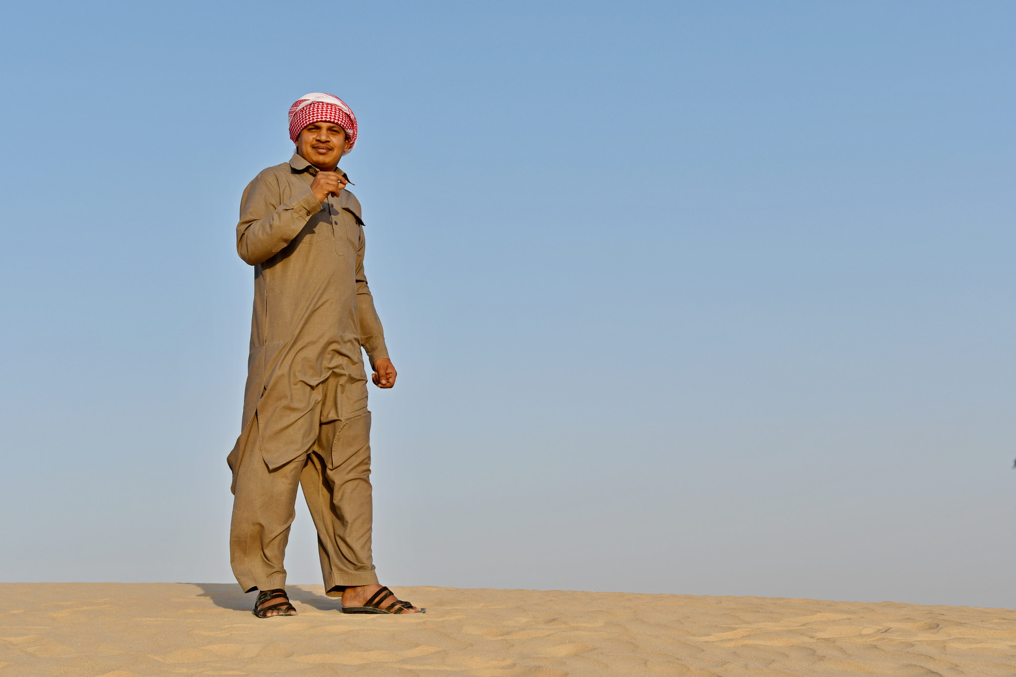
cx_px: 508
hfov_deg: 35.1
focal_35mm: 57
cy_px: 338
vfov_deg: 23.8
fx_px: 1608
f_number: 8
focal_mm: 38
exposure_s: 1/400
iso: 100
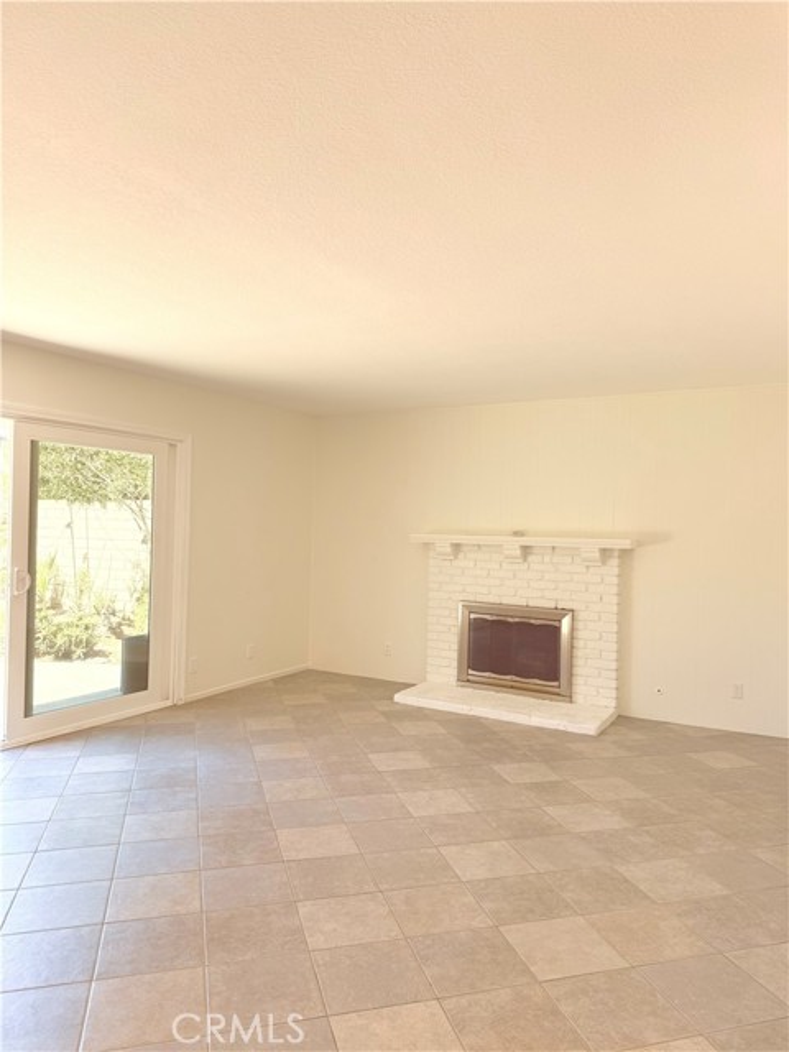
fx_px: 729
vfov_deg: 71.6
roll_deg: -1.2
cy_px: 526
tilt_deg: -0.5
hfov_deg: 56.8
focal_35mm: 24
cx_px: 394
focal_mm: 6.76
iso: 80
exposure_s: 1/139
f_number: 1.78
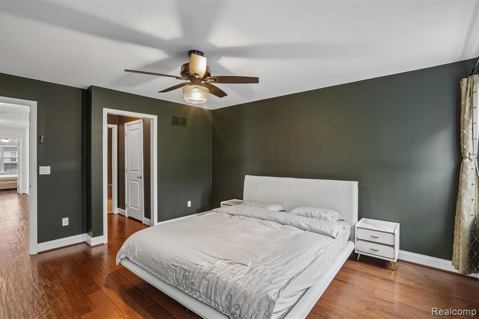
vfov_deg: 73.7
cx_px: 240
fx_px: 213
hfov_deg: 96.8
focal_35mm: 16
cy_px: 160
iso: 400
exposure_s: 1/4
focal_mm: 16
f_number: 8
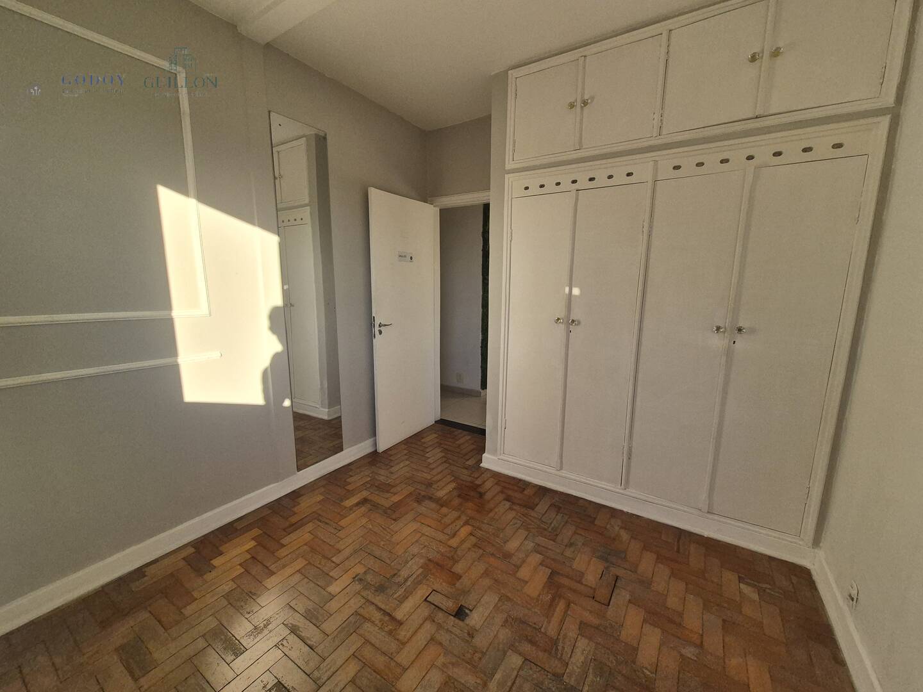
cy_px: 346
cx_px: 462
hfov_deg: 106.2
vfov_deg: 89.9
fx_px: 347
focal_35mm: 13
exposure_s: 1/1996
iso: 160
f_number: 2.2
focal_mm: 2.2
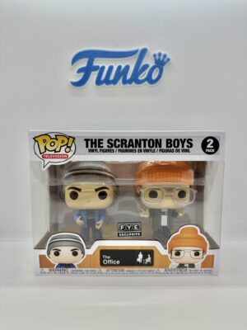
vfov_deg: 71.6
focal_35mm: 24
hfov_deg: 56.8
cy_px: 165
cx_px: 124
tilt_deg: -4.6
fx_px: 228
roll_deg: +0.5
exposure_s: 1/276
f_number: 1.78
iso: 64
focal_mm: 6.76
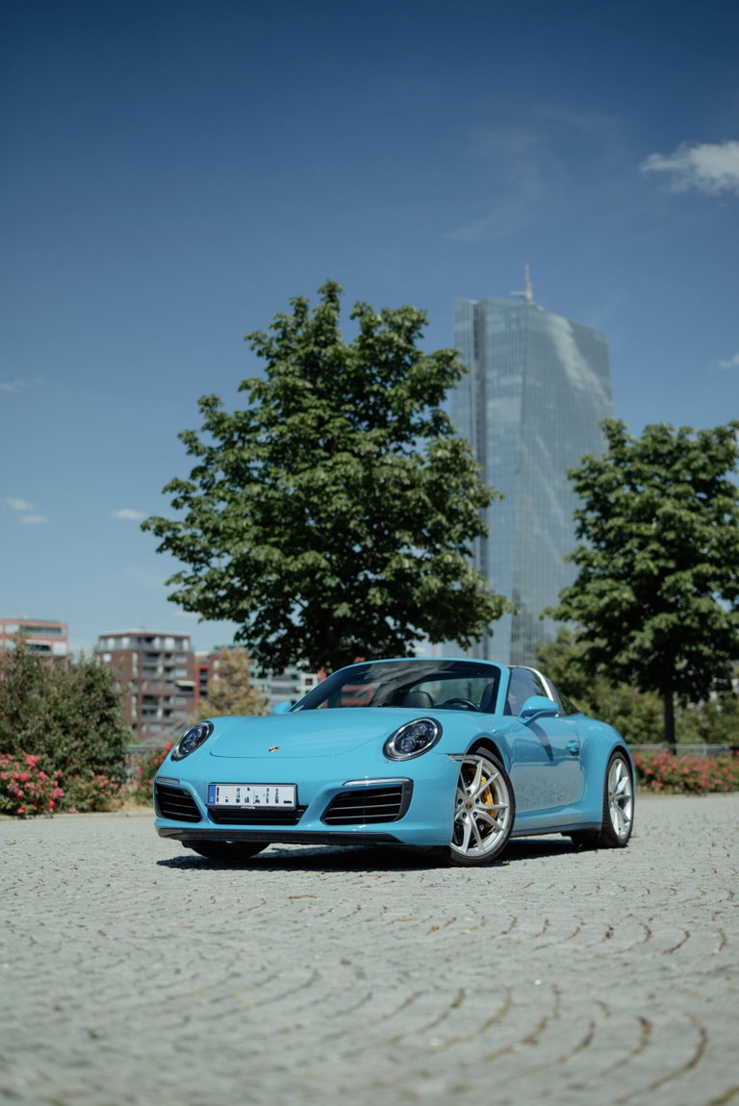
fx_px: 1538
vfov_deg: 39.6
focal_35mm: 50
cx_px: 370
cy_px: 553
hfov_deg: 27.0
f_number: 1.8
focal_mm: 50
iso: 100
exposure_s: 1/3200
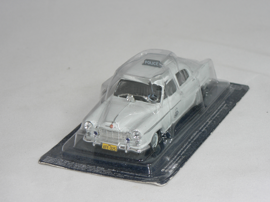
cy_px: 101
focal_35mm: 117
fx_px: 913
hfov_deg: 16.8
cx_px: 135
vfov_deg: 12.7
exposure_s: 1/60
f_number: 3.2
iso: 80
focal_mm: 19.5
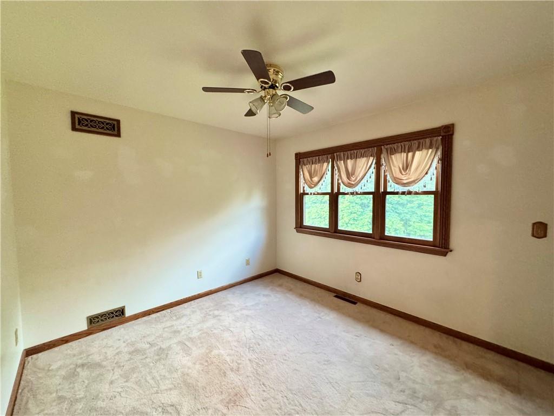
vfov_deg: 85.7
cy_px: 208
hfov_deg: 102.1
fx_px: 224
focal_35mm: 14
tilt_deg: -3.0
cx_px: 277
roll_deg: -0.4
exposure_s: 1/60
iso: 500
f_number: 2.2
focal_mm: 2.22
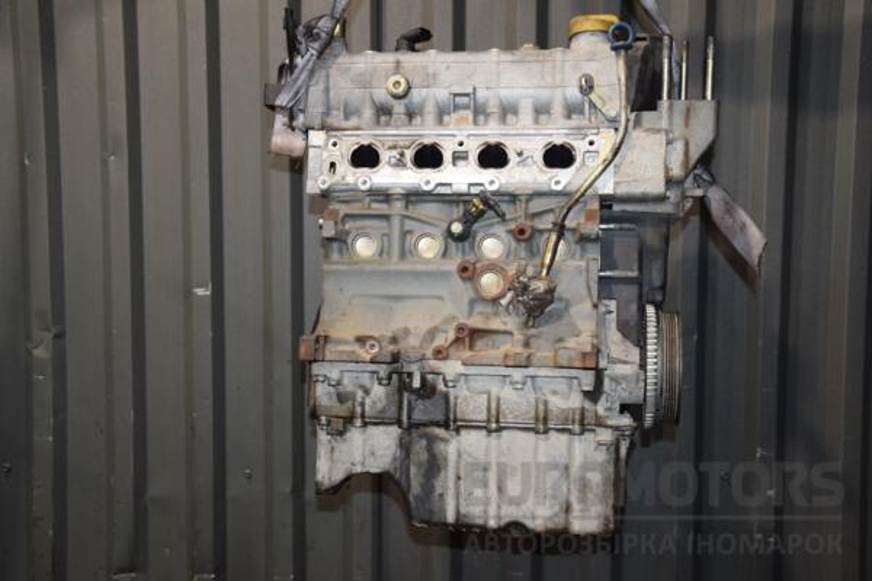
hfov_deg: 41.1
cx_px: 436
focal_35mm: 48
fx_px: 1163
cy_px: 290
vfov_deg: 28.1
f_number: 5
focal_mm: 32
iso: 800
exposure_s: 1/60
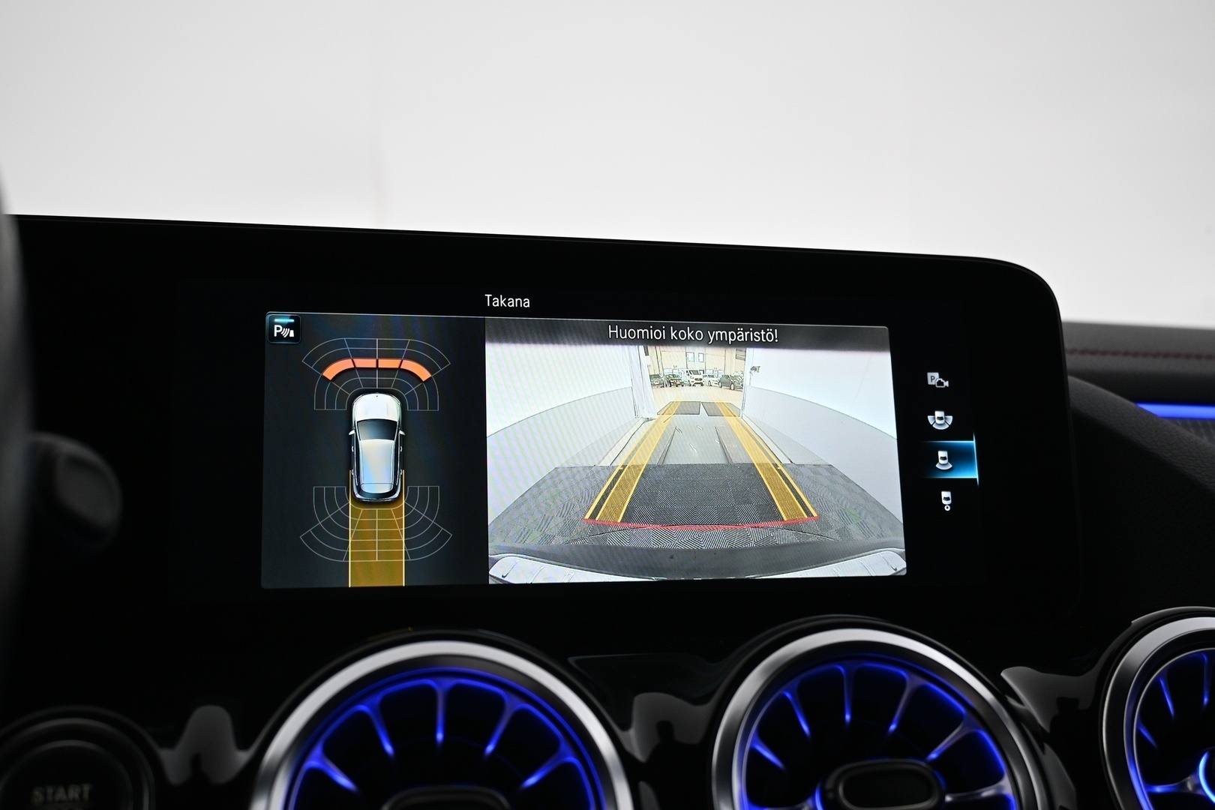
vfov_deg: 36.2
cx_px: 608
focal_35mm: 37
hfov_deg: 52.2
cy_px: 405
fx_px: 1240
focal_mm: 24.5
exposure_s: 1/40
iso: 800
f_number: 4.2
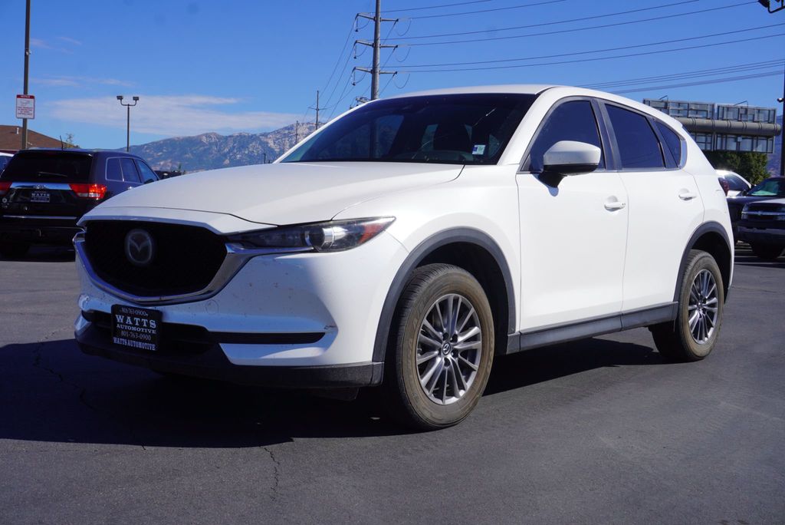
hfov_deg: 43.6
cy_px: 262
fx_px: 982
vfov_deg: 29.9
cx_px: 392
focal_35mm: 45
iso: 100
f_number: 11
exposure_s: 1/200
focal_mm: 30
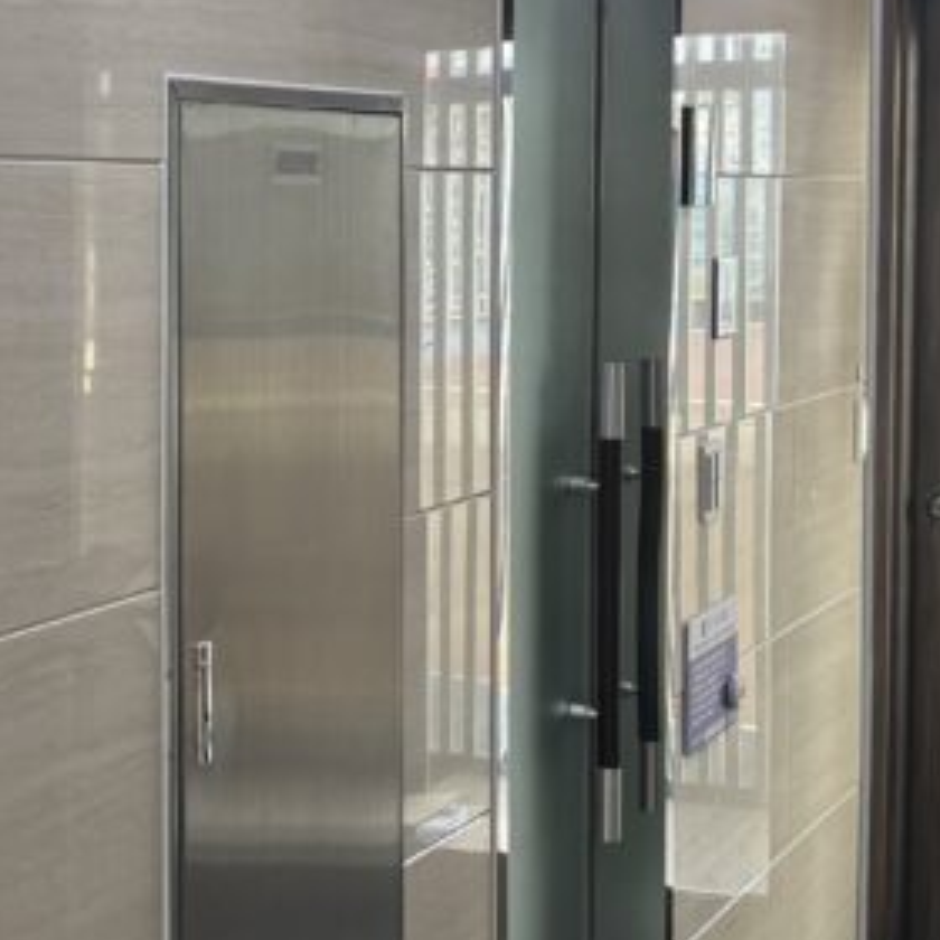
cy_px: 373
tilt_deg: -4.4
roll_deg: +1.3
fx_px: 2581
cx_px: 40
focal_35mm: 84
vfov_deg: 20.6
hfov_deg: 20.1
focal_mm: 5.96
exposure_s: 1/60
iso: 80
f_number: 1.6
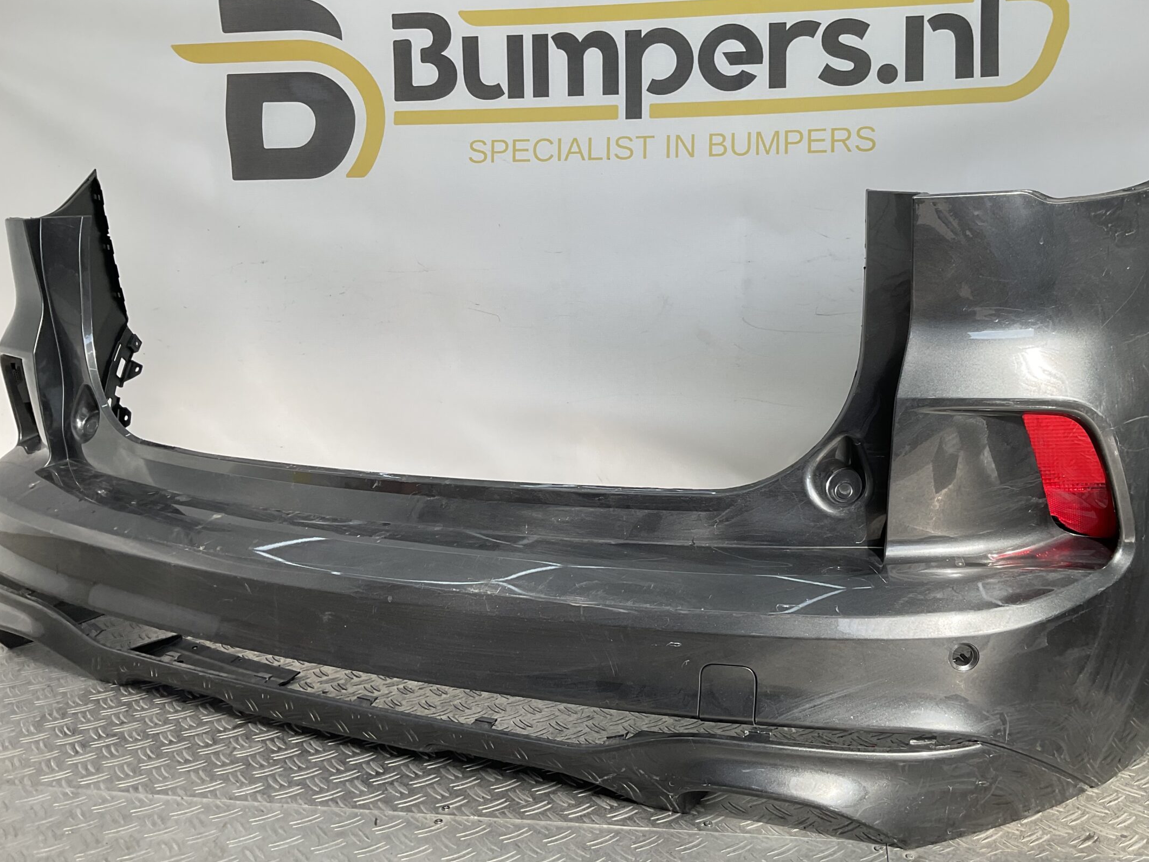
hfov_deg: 52.4
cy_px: 395
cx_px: 665
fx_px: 1162
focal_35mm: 35
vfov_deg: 40.7
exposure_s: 1/316
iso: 16
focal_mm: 3
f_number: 1.8
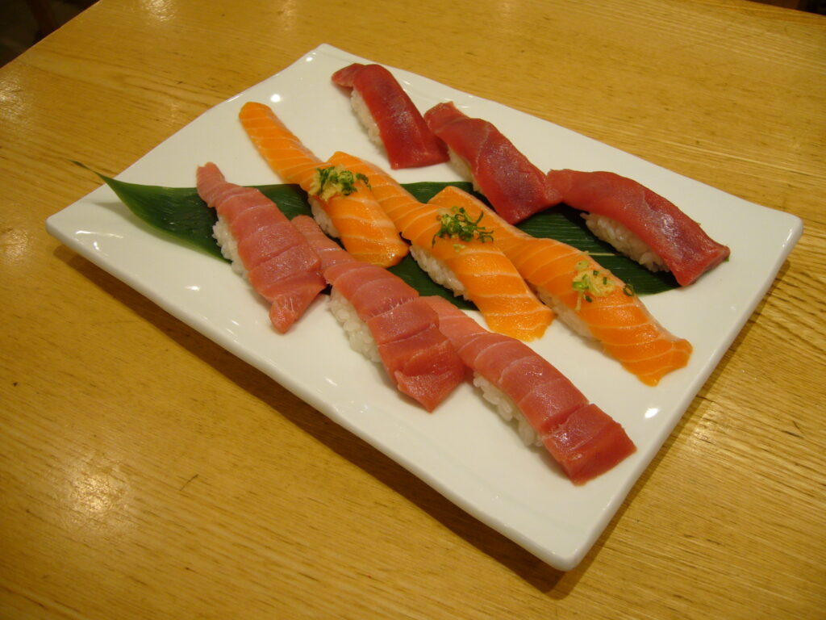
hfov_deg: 52.6
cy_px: 310
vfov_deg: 40.7
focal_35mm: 35
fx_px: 835
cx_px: 413
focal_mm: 5.8
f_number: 2.8
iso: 100
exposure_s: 1/40
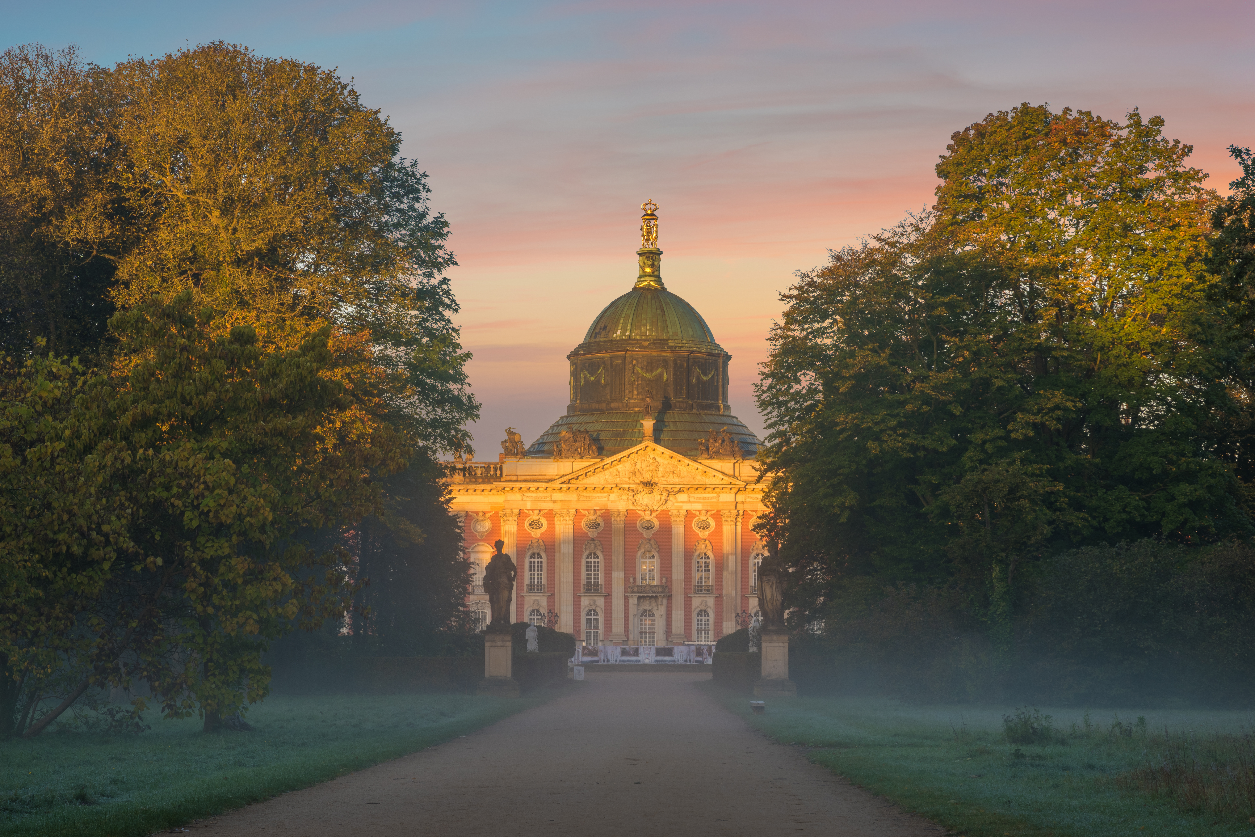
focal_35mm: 90
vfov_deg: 15.2
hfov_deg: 22.6
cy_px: 418
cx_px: 628
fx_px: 3138
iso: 100
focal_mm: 60
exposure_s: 1/8
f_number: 14
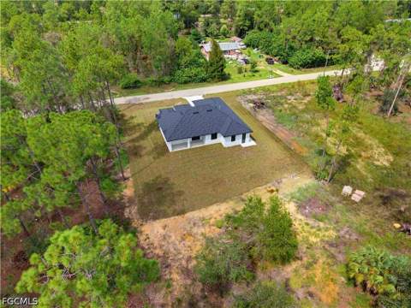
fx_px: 285
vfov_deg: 56.8
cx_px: 206
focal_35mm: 24
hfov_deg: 71.6
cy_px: 154
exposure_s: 1/50
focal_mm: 8.7
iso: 200
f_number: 1.8
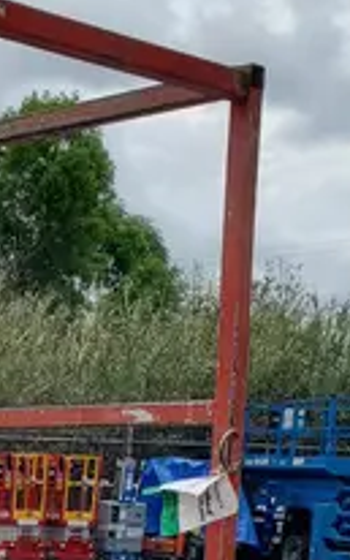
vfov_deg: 19.2
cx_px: -198
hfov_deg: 12.6
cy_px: 776
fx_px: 1494
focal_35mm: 98
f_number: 2.4
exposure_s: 1/946
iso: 50
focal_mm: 4.3
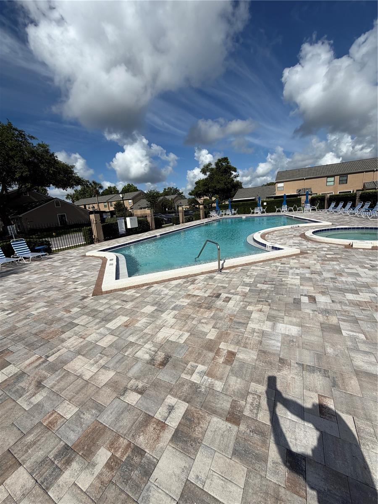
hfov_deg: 85.7
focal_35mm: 14
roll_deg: +4.4
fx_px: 204
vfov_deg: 102.1
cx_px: 189
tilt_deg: -13.6
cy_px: 252
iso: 20
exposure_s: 1/2024
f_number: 2.2
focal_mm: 2.22
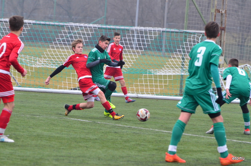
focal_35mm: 315
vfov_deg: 4.3
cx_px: 126
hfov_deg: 6.6
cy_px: 83
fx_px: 2192
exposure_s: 1/640
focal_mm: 210
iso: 1600
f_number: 6.3
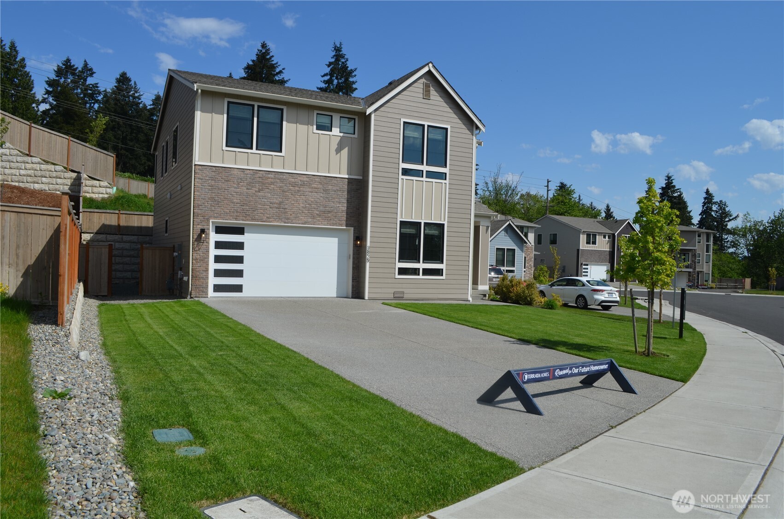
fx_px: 587
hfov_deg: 67.5
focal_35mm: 27
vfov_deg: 47.7
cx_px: 392
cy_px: 260
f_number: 10
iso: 100
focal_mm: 18
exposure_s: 1/400
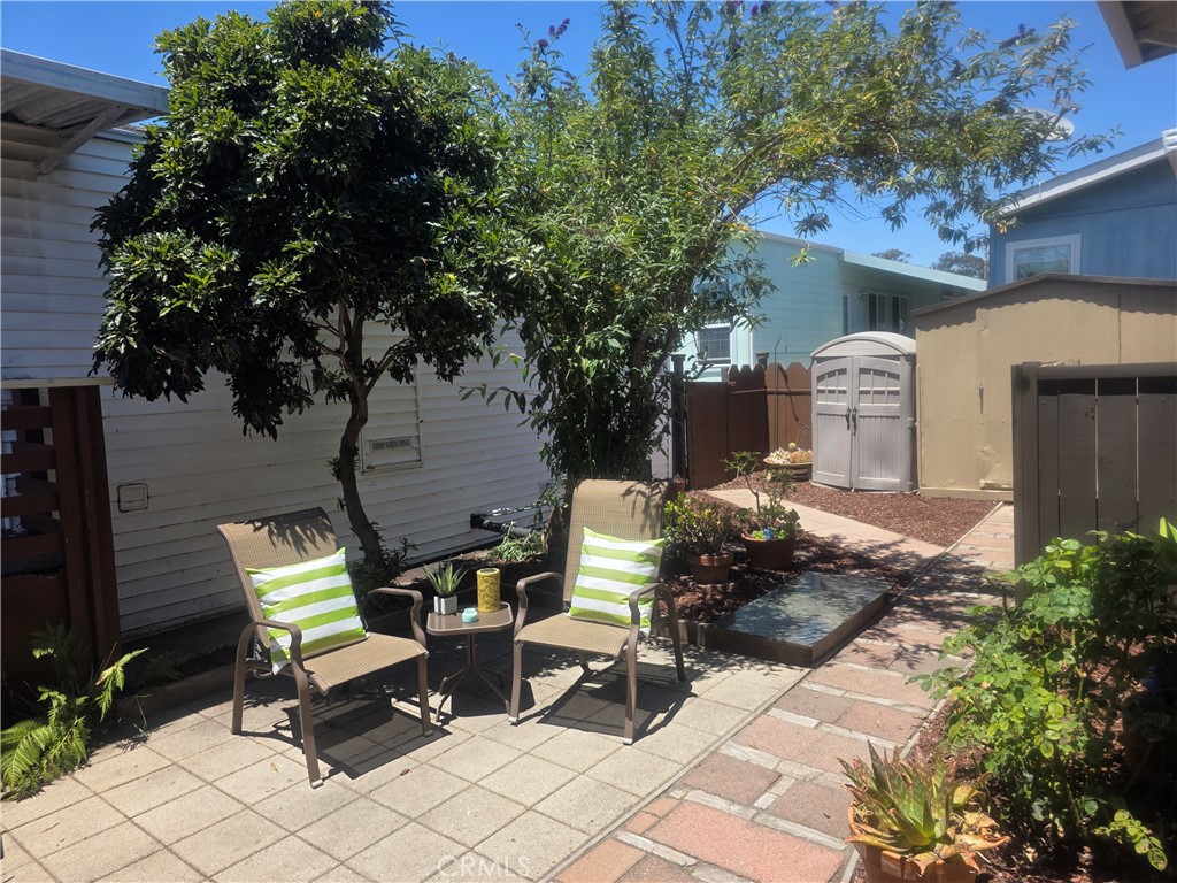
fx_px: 782
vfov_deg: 58.9
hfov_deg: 73.9
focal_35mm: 23
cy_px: 442
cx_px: 588
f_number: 1.7
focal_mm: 6.3
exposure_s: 1/3001
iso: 80
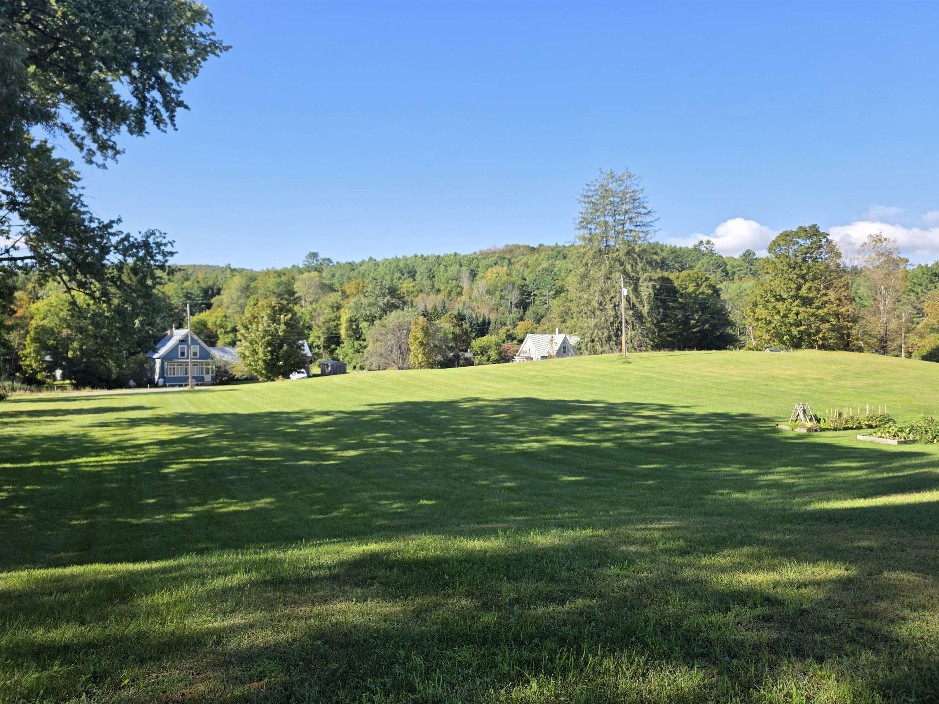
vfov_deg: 58.9
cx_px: 470
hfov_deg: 73.9
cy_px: 352
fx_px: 624
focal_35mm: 23
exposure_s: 1/2169
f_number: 1.7
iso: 80
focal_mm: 6.3
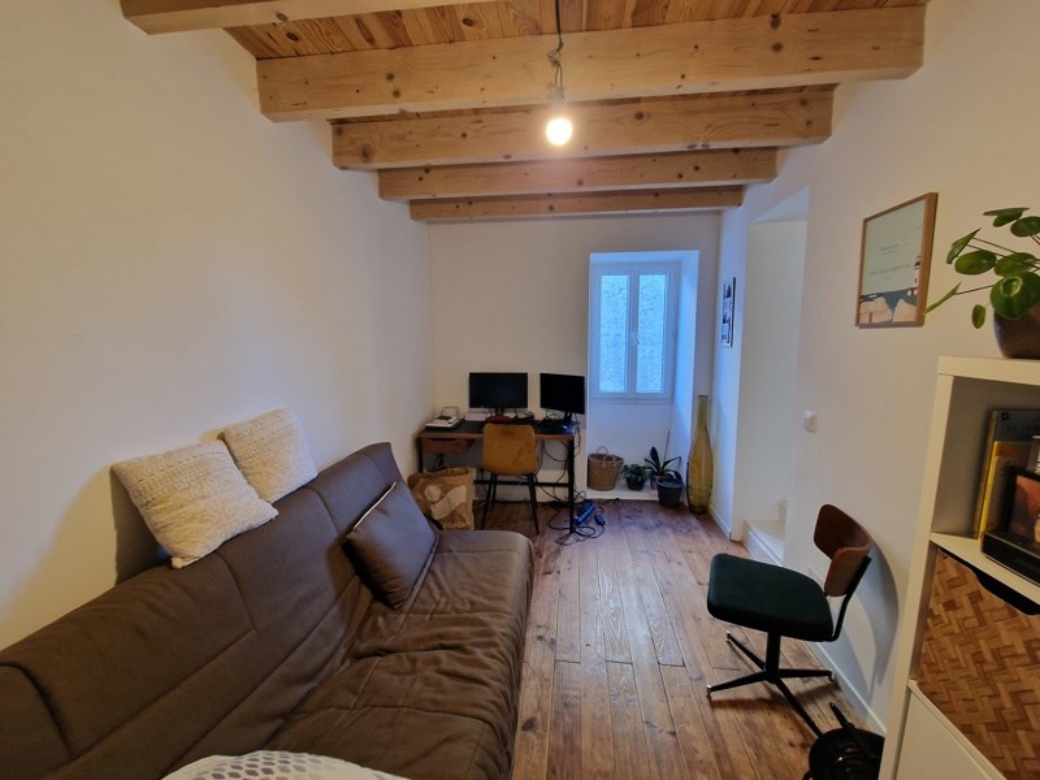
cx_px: 520
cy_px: 390
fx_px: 391
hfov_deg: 106.2
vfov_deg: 89.9
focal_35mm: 13
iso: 250
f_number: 2.2
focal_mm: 2.2
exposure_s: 1/50
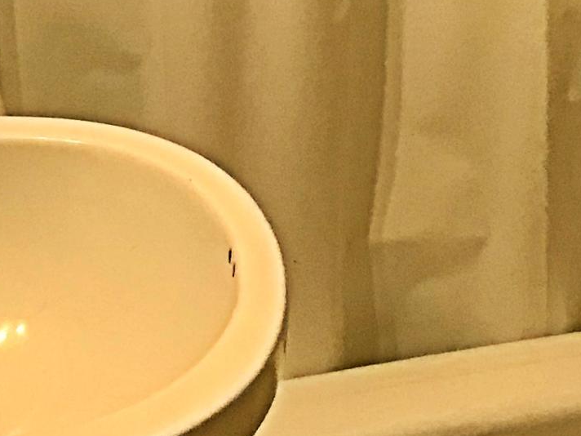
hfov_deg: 16.3
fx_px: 1981
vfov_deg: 12.2
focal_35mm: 118
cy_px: -110
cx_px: 588
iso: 64
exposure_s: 1/15
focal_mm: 3.99
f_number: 1.8
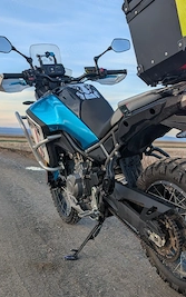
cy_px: 168
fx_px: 308
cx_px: 153
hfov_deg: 32.5
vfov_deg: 51.4
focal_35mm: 38
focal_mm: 6.9
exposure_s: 1/270
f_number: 1.68
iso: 25
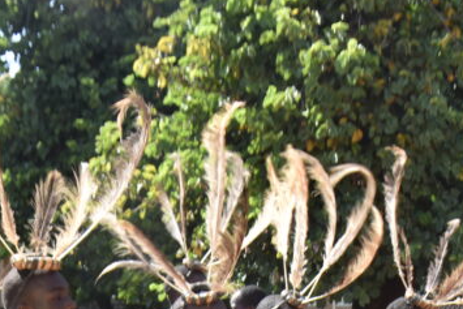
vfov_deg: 13.3
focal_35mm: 99
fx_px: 1279
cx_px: 39
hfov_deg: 20.1
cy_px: 397
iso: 220
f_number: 8
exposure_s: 1/250
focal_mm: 23
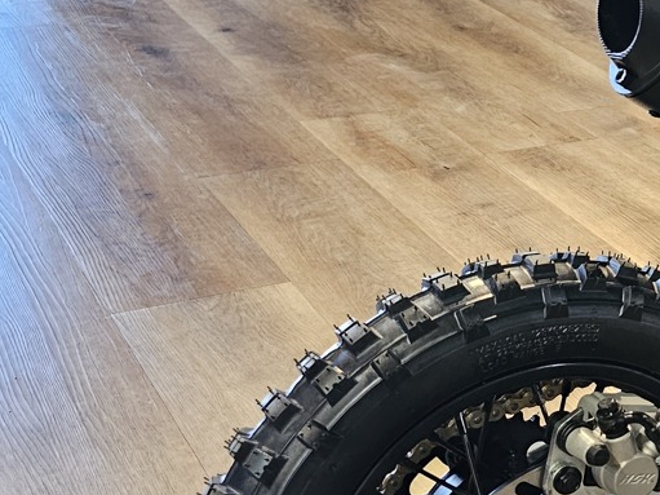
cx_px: 911
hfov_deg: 23.2
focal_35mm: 72
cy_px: 225
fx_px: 1372
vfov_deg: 20.4
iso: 1000
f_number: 1.7
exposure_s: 1/120
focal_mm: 6.3
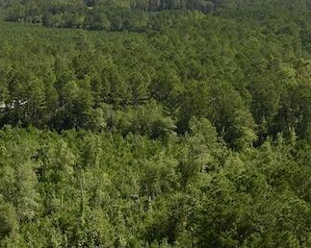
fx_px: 800
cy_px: 166
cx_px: 14
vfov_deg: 17.6
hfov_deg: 21.4
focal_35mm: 87
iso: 100
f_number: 2.8
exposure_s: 1/160
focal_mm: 12.29
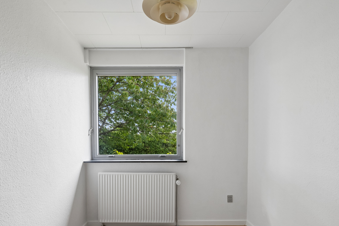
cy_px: 150
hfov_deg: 82.1
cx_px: 170
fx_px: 195
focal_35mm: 21
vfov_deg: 59.0
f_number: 9
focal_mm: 15.5
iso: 640
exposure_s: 1/60
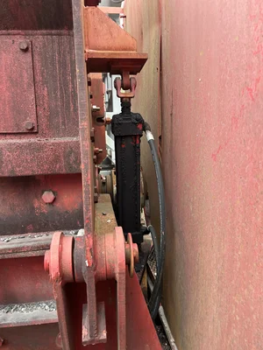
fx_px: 263
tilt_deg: -1.3
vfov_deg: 67.3
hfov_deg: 53.1
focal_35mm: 26
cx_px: 132
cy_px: 175
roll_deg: +0.8
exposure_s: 1/121
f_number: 1.6
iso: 80
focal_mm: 5.1
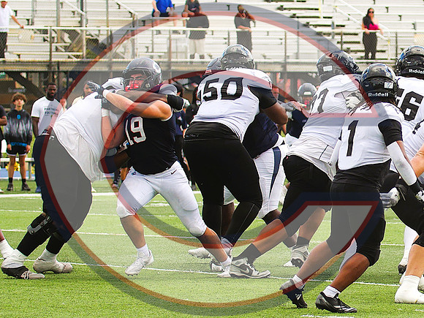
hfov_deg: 13.9
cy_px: 159
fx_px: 1739
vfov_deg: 10.4
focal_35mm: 142
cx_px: 212
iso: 200
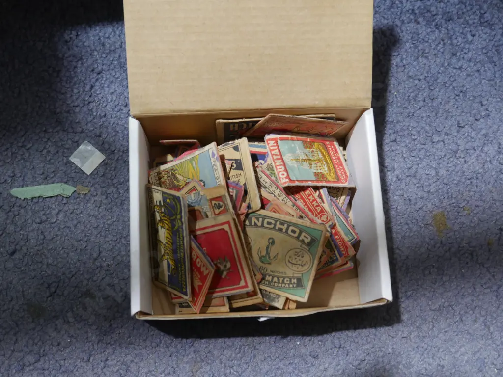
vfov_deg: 30.3
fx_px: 697
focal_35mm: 48
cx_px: 252
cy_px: 188
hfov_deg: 39.7
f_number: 5.2
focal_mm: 24
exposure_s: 1/60
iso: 1000
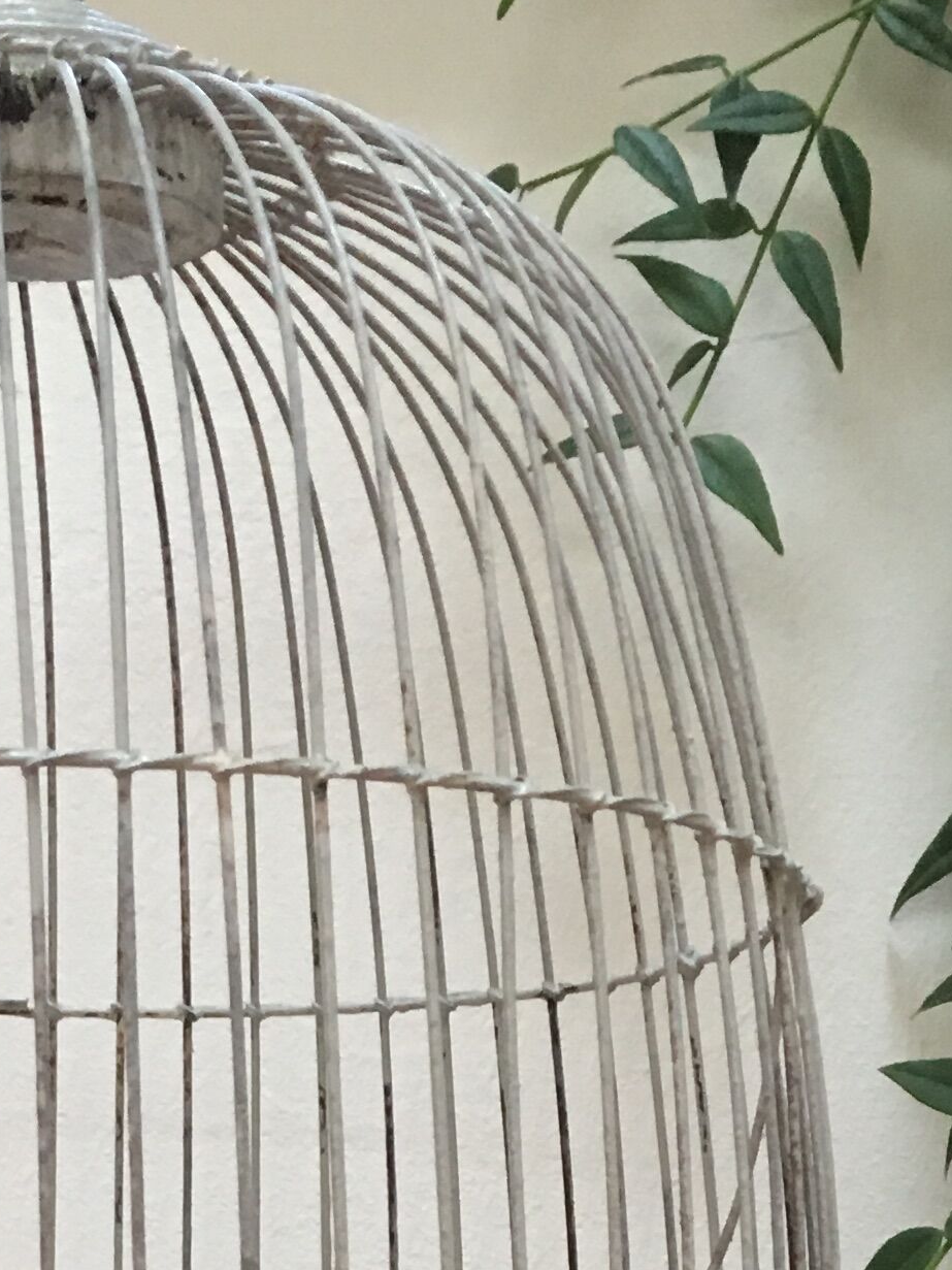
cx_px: 273
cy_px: 1948
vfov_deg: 18.2
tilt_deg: -8.5
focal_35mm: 95
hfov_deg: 15.5
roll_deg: +0.5
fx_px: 3484
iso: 125
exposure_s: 1/33
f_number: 2.2
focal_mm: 4.15
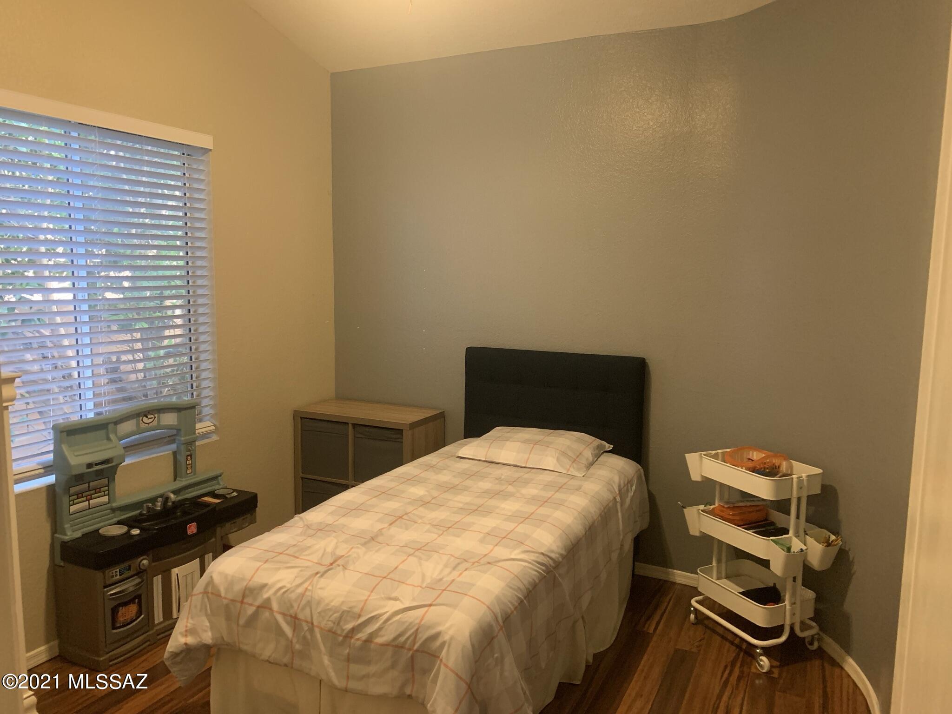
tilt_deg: -8.5
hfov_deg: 67.3
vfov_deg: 53.1
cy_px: 357
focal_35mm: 26
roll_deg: -0.4
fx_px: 715
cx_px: 476
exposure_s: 1/30
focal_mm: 4.25
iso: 500
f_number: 1.8
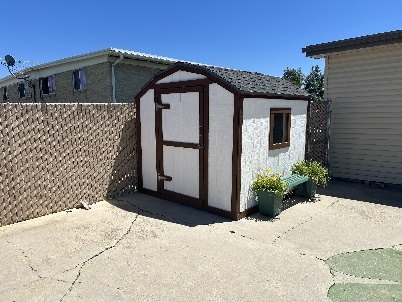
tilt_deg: -8.3
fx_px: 302
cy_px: 151
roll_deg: +1.3
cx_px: 201
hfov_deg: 67.3
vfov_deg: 53.1
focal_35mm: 26
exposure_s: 1/5076
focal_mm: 5.7
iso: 50
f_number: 1.5
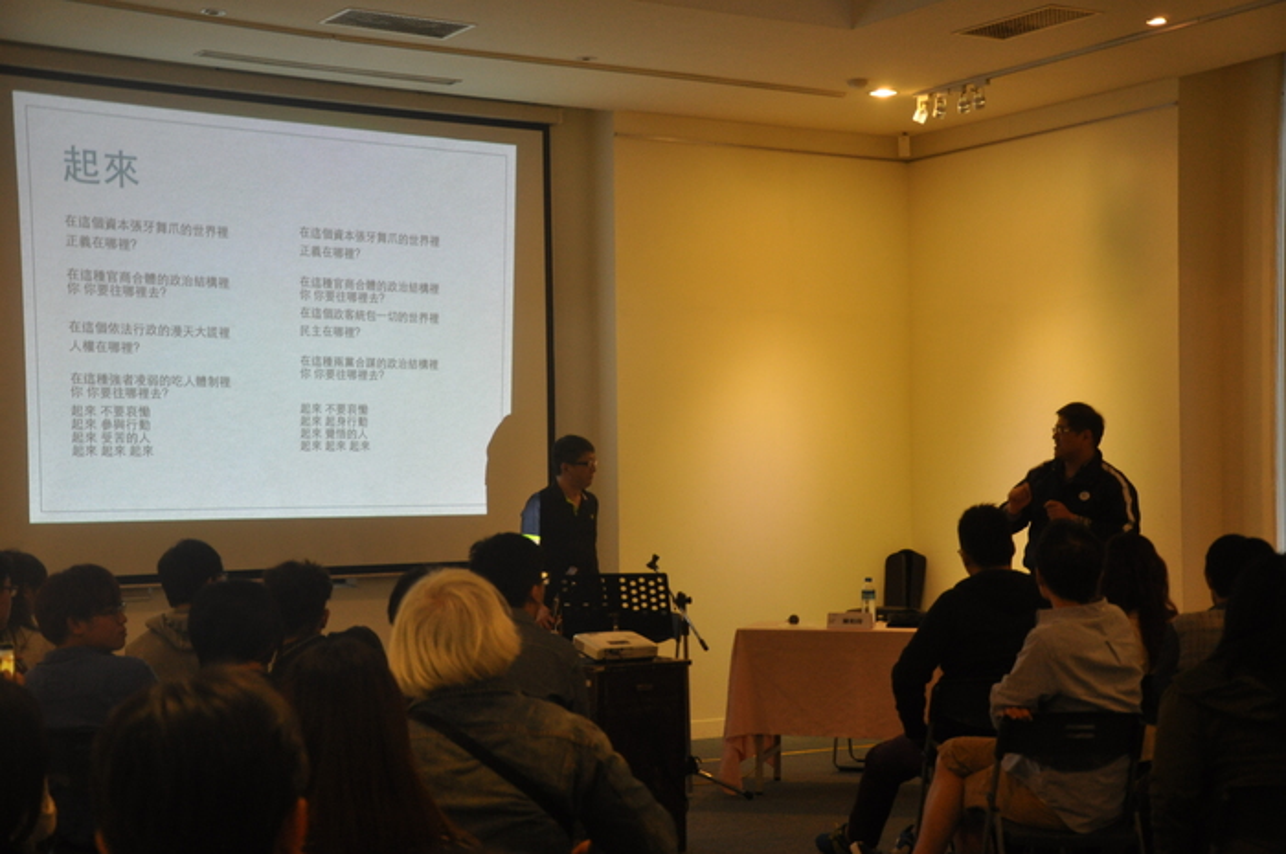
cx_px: 643
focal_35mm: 57
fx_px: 2034
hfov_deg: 35.1
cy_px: 427
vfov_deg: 23.7
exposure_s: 1/45
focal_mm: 38
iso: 800
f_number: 4.5
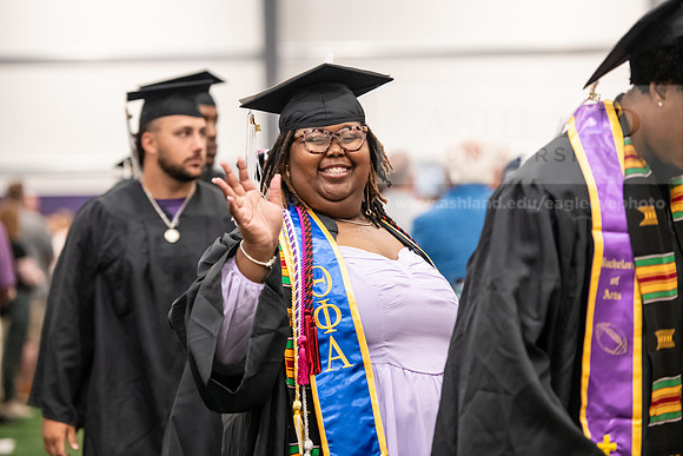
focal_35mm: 135
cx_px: 342
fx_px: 2562
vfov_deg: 10.2
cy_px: 228
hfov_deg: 15.2
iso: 3200
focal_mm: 135
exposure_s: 1/200
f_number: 3.2
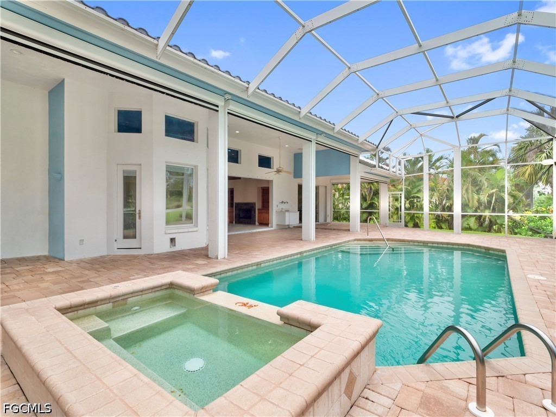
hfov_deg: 87.8
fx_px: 289
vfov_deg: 71.6
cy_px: 208
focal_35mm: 18
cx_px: 278
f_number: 7.1
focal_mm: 9
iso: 200
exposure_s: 1/125
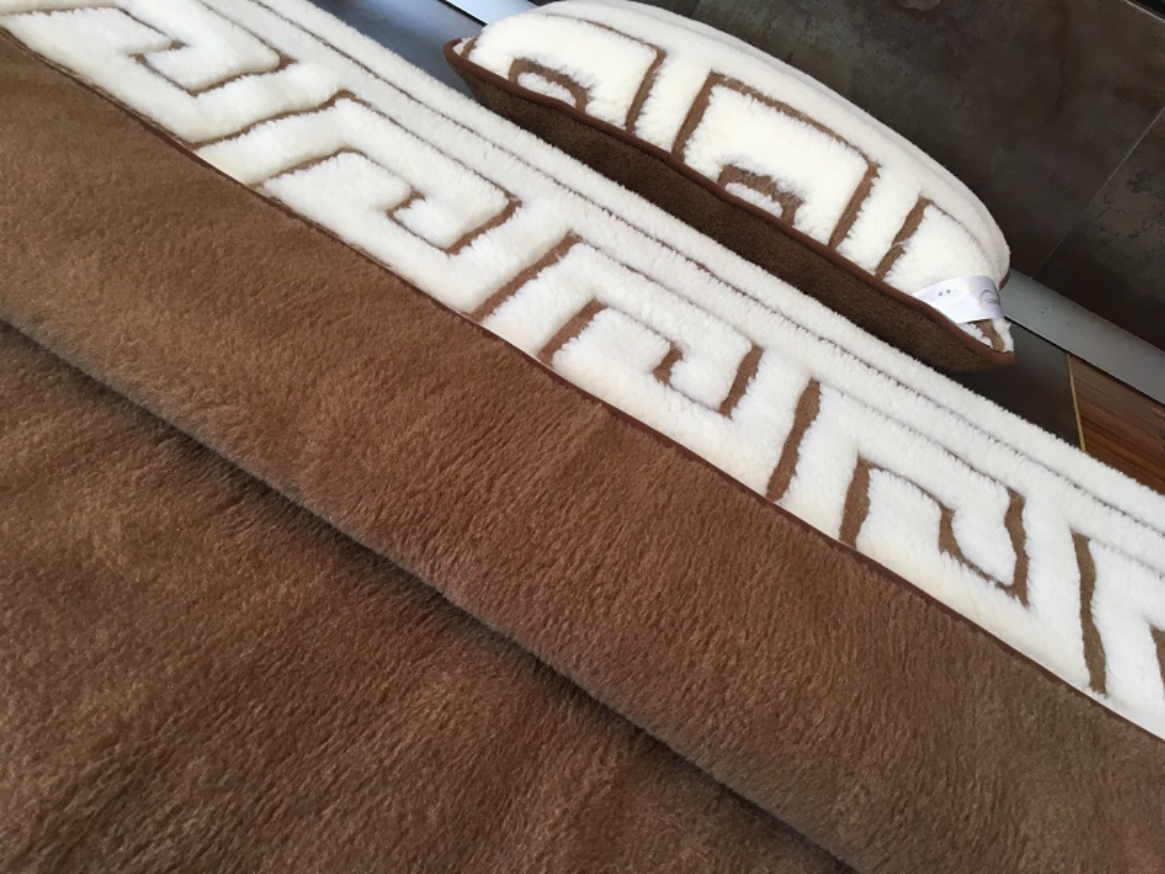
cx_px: 582
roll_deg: -27.8
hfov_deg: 61.7
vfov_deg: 48.2
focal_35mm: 29
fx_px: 976
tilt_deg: -35.4
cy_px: 437
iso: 40
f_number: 2.2
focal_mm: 4.15
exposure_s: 1/33
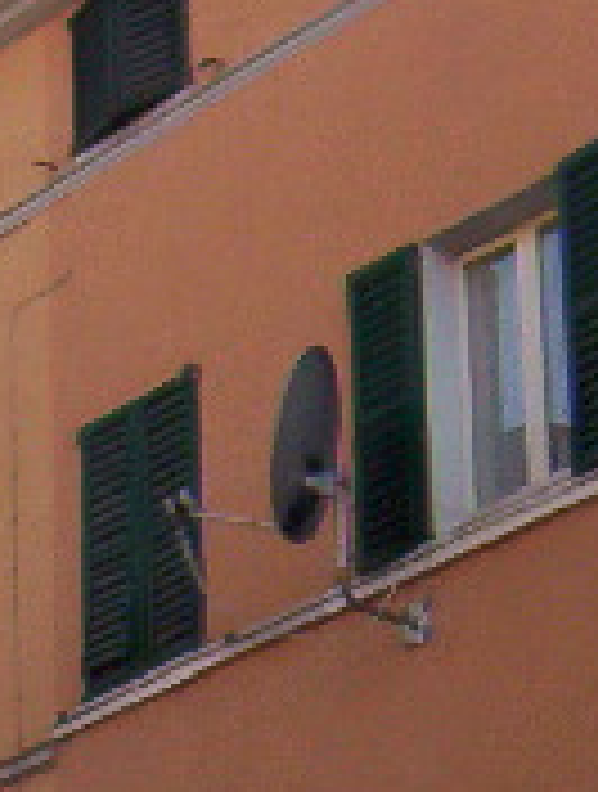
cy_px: 1314
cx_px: -324
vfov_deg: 11.2
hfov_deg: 8.7
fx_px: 3828
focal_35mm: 167
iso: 100
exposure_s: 1/513
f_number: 2.76
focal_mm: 5.54
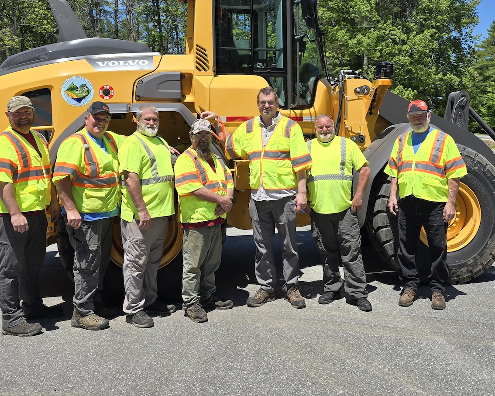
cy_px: 145
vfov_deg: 38.9
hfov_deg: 47.7
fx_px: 557
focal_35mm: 38
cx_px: 295
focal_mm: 6.3
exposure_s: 1/761
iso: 12
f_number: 1.7
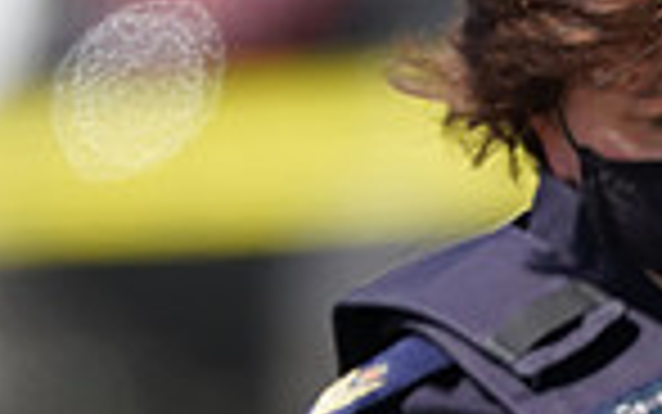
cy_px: 565
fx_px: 61094
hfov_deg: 0.6
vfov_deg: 0.4
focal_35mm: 3385
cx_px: 973
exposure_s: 1/1600
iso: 640
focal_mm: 840
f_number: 5.6
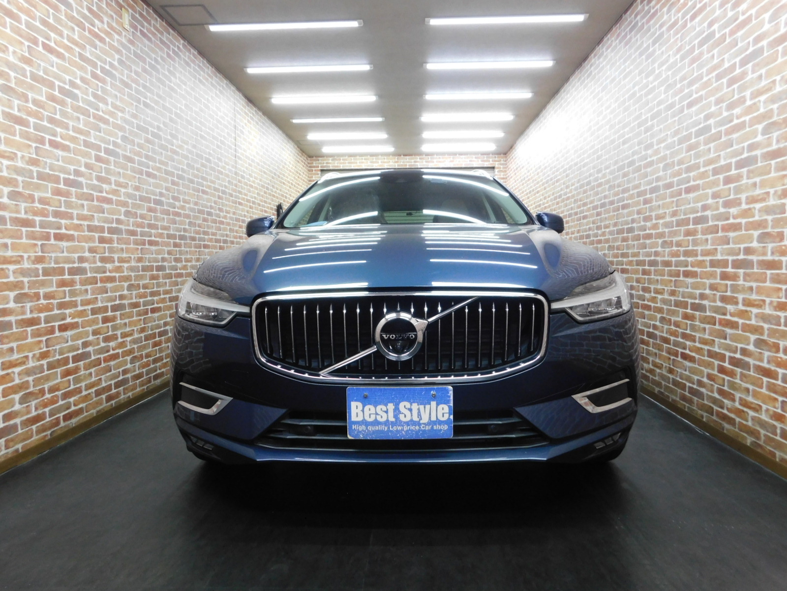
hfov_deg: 73.9
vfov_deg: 58.9
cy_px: 296
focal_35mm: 23
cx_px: 394
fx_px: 523
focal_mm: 4
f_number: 3
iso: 280
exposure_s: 1/30
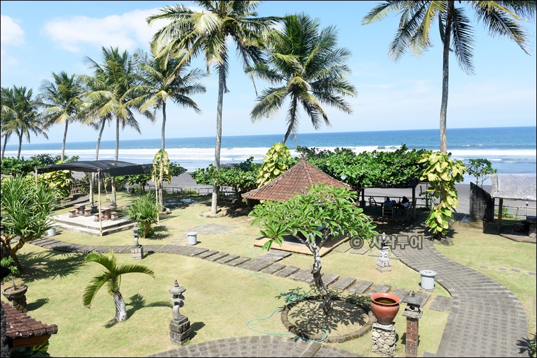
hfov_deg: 69.4
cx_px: 268
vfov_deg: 49.6
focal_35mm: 26
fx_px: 388
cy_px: 179
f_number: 9
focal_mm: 26
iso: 250
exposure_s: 1/320
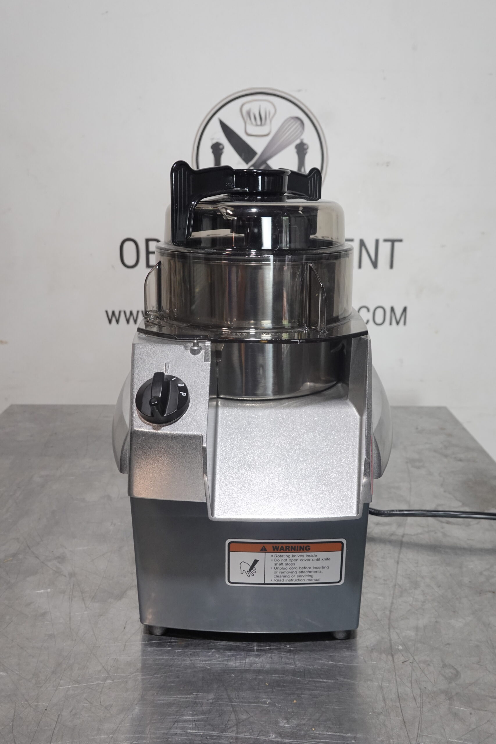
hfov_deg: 40.0
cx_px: 248
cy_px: 372
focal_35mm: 33
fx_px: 682
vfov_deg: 57.2
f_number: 3.5
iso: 500
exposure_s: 1/40
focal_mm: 12.25
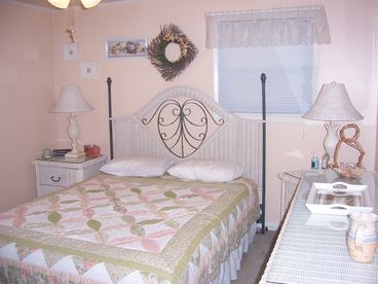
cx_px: 189
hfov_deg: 51.4
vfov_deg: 39.7
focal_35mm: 36
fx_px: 393
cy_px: 142
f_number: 3
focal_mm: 6
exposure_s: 1/60
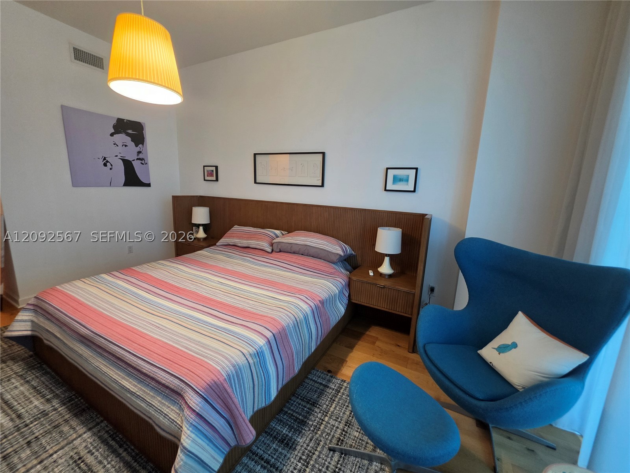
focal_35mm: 13
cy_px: 236
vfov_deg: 89.9
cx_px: 315
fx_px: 237
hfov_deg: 106.2
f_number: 1.9
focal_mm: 2.2
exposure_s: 1/60
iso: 200
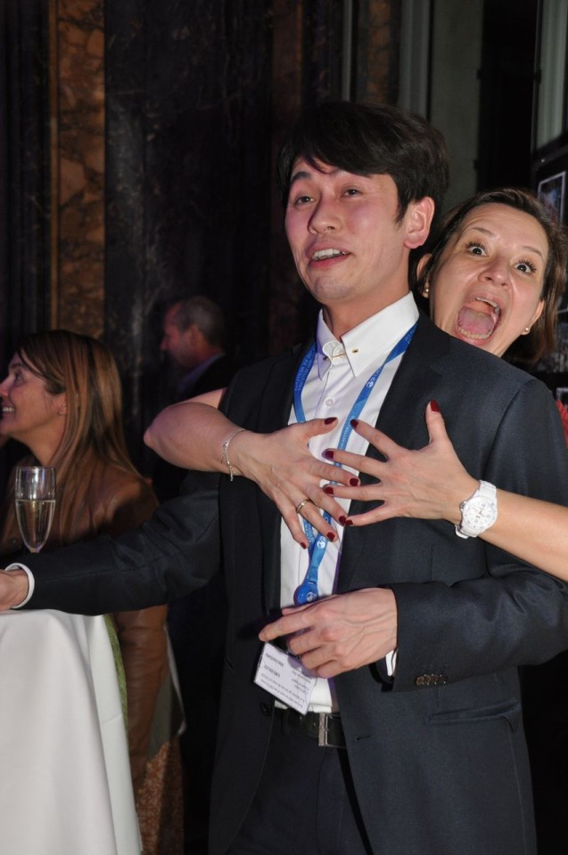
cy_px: 428
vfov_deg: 27.0
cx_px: 284
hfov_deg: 18.1
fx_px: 1781
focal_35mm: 75
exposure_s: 1/60
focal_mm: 50
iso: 800
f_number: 4.8
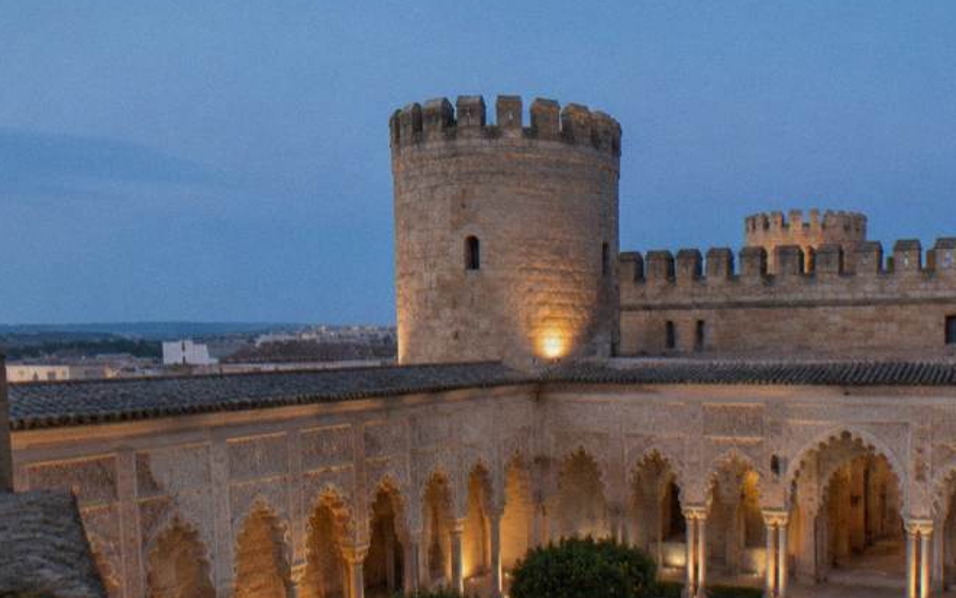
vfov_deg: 23.8
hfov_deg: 36.6
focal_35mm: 54
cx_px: 718
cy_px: 445
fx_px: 1407
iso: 640
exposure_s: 1/400
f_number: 7.1
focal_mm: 35
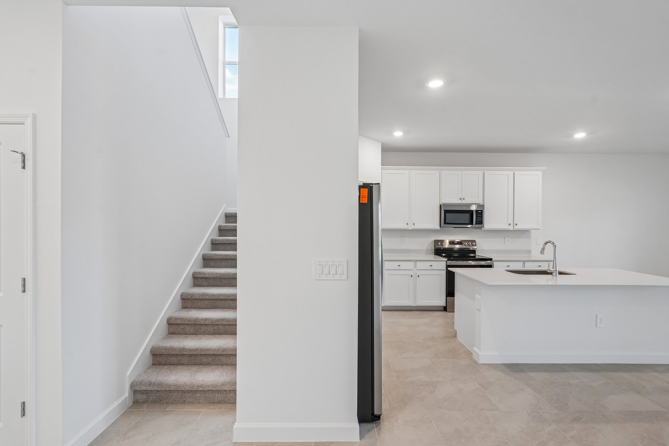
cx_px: 334
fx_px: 297
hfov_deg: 96.7
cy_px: 223
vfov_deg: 73.7
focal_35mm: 16
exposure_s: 1/25
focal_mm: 16
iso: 400
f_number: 8
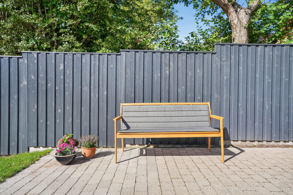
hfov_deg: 73.8
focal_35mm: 24
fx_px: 195
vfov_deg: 53.1
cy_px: 98
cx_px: 146
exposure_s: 1/100
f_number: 8
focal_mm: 24
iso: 400
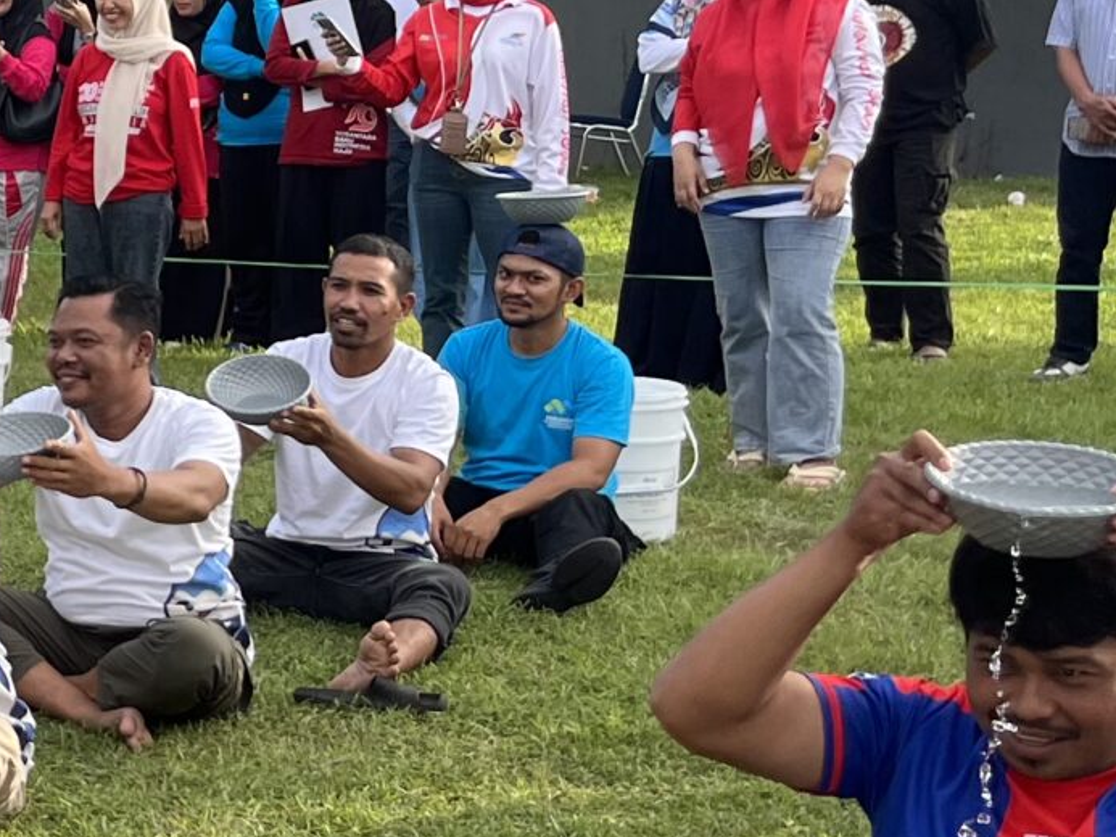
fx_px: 3096
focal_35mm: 96
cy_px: 256
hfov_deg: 17.7
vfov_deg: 15.4
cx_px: -684
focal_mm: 5.1
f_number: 1.6
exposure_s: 1/878
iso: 50
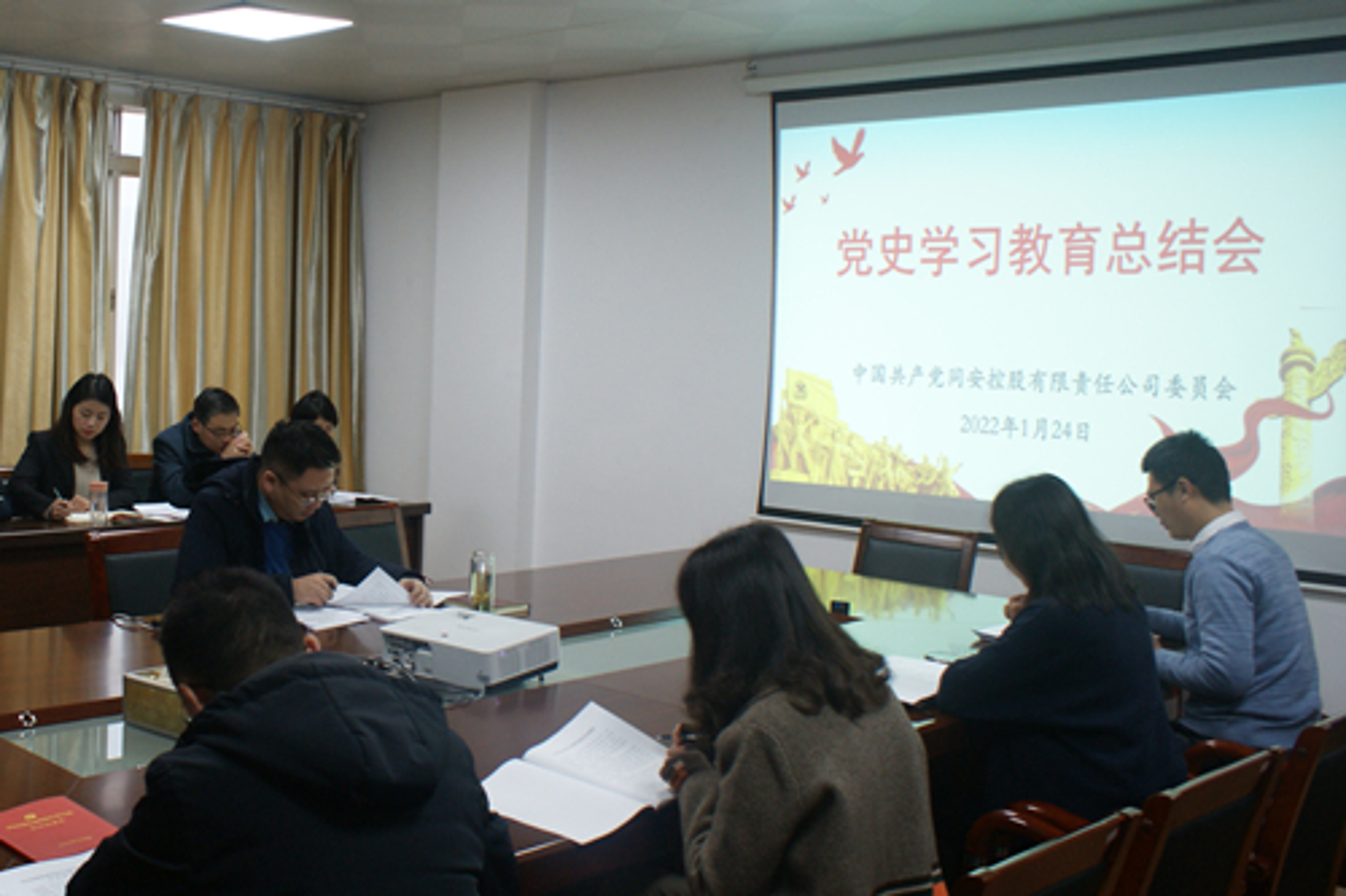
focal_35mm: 27
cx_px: 673
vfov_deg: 47.9
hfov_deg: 67.4
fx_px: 1009
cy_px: 448
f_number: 3.5
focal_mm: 18
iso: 250
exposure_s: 1/30
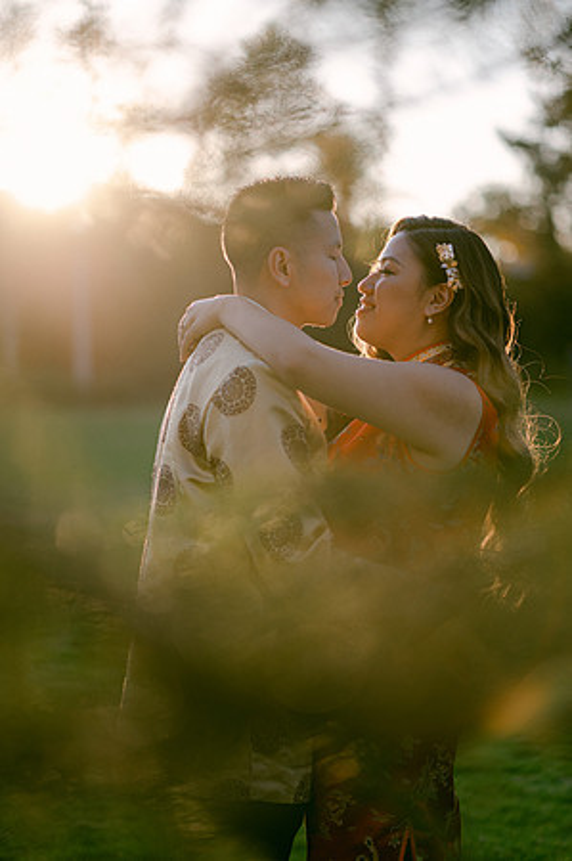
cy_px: 430
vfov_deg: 23.9
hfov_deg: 16.0
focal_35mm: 85
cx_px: 286
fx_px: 2030
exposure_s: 1/1600
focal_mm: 85
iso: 200
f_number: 2
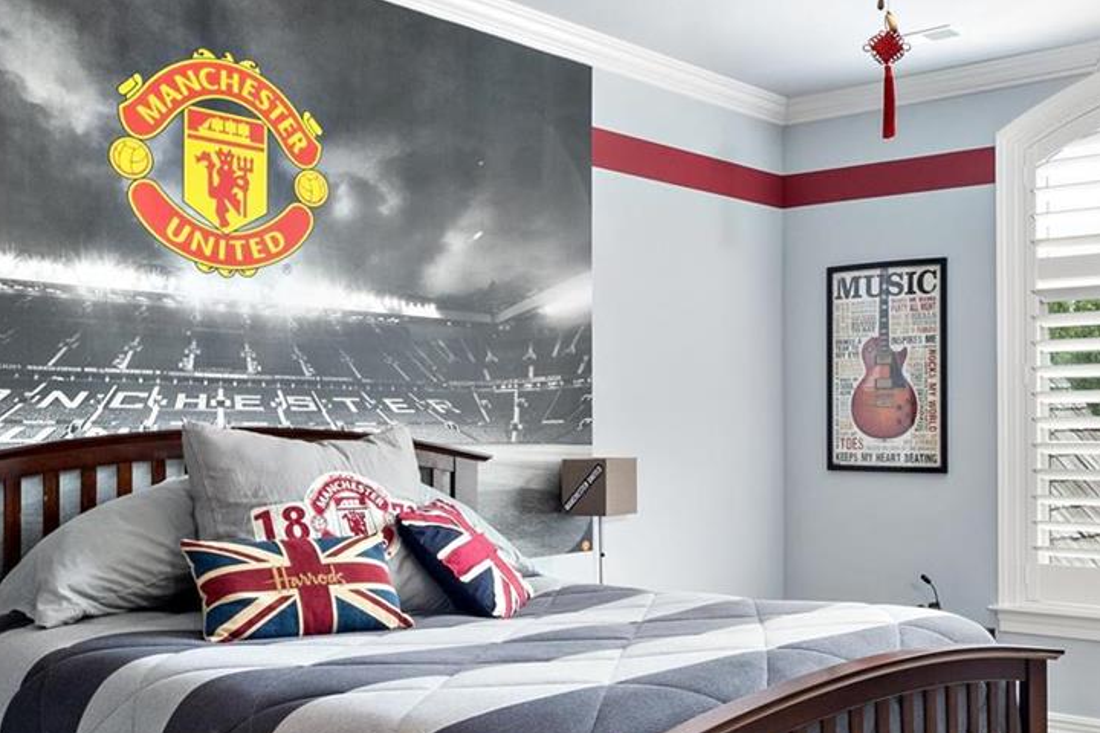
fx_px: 1222
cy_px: 420
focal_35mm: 40
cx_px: 865
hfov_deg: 46.2
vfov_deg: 33.3
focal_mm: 9
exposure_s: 1/5
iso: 400
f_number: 8
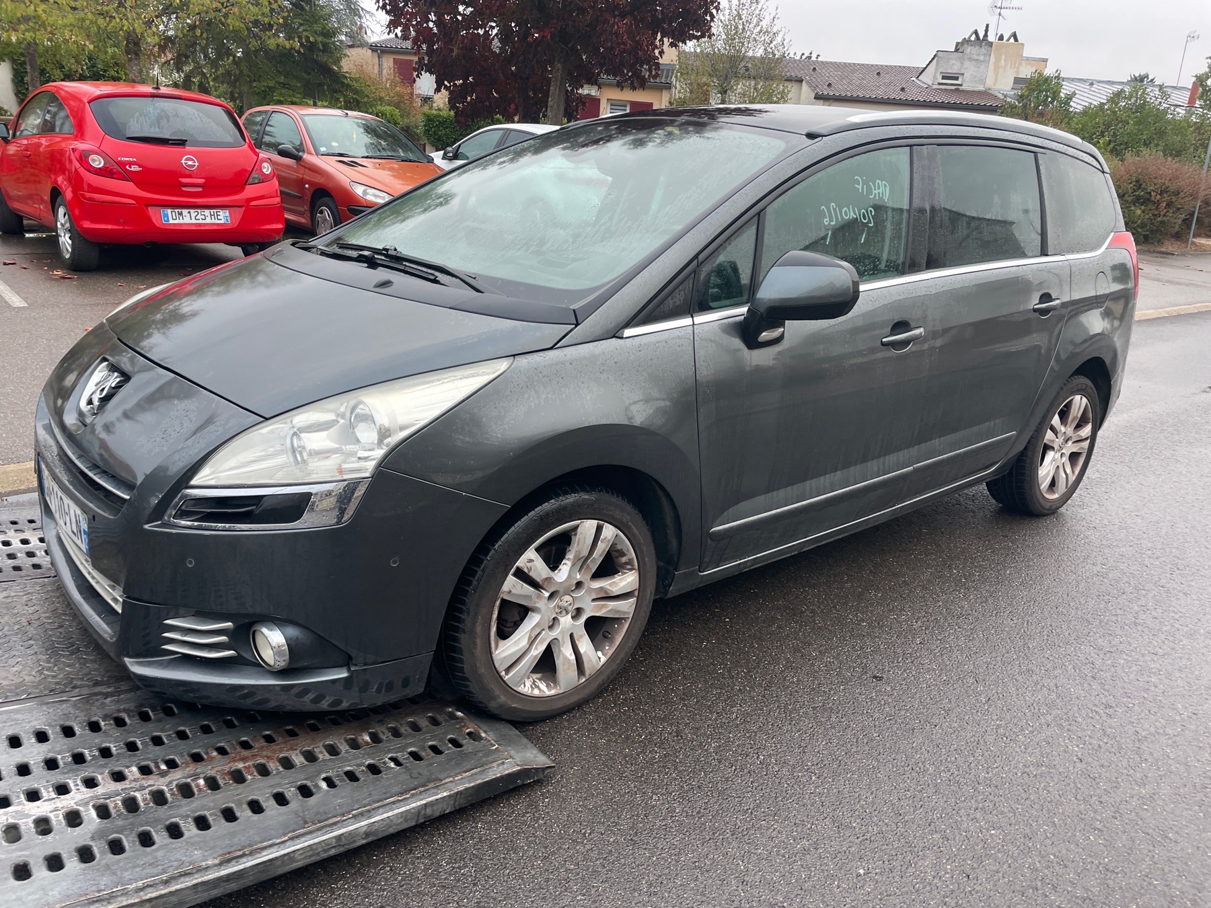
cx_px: 606
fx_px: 910
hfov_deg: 67.3
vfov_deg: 53.1
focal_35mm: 26
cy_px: 454
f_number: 1.6
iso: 80
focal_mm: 4.2
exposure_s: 1/121
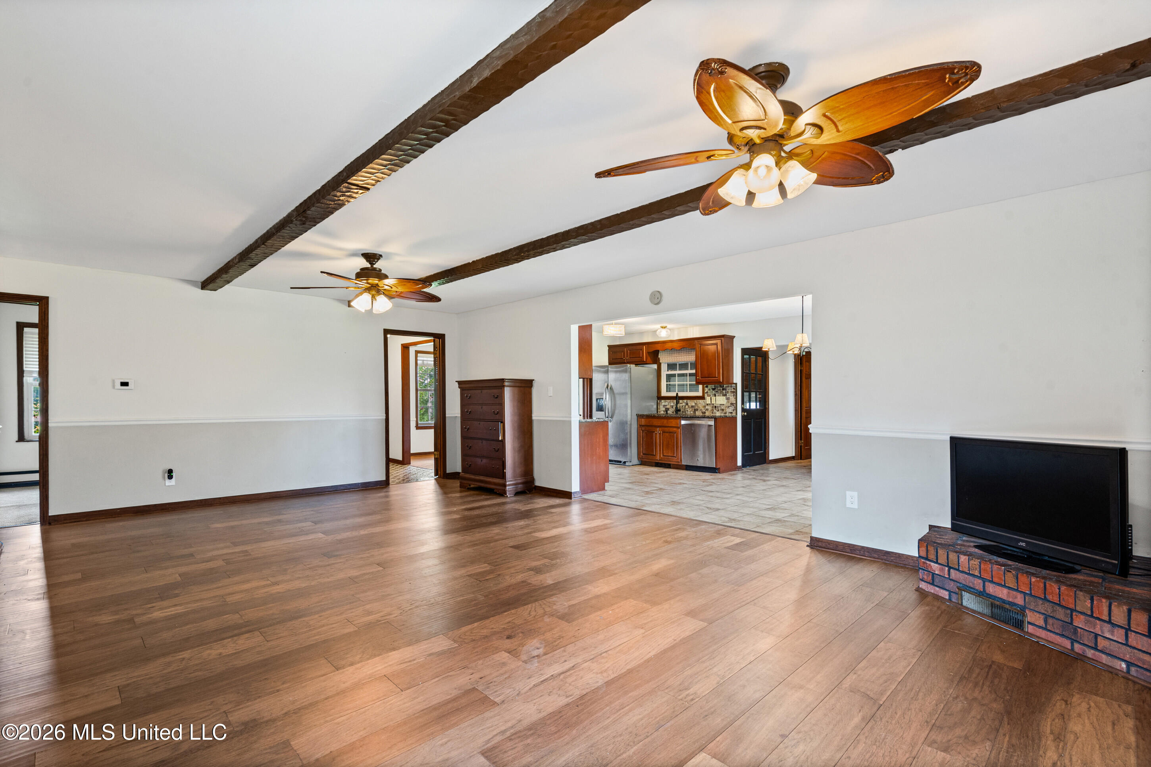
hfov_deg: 96.7
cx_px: 576
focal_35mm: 16
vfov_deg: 73.8
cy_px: 384
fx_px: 512
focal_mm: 16
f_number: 9.5
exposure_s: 1/2
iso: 1000
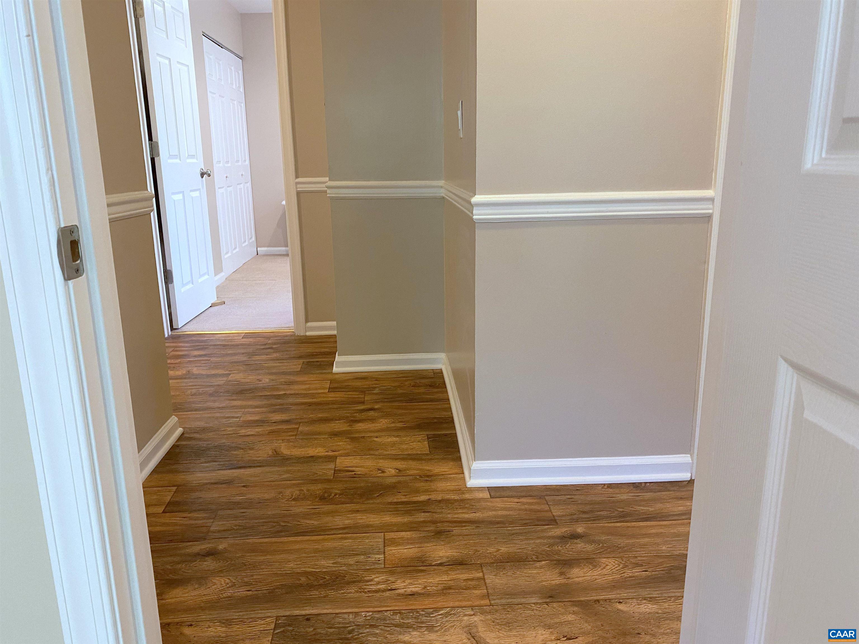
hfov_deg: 67.3
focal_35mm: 26
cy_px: 322
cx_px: 430
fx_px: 645
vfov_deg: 53.1
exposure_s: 1/60
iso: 250
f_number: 1.8
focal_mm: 4.25
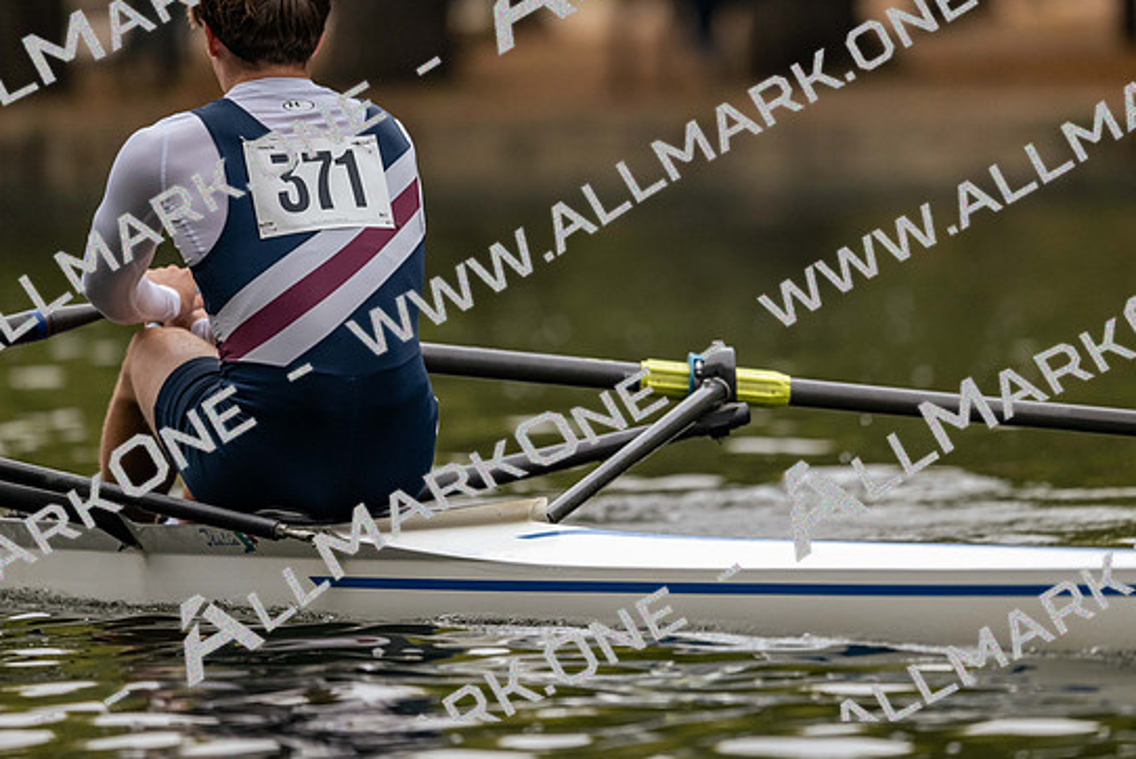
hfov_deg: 4.8
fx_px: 13512
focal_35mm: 428
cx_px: 606
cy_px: 362
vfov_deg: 3.2
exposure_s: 1/2500
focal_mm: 400
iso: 2200
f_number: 4.5
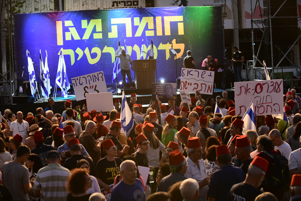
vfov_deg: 19.5
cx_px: 150
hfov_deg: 28.8
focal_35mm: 70
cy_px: 100
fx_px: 585
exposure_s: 1/500
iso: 4000
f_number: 3.5
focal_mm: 70
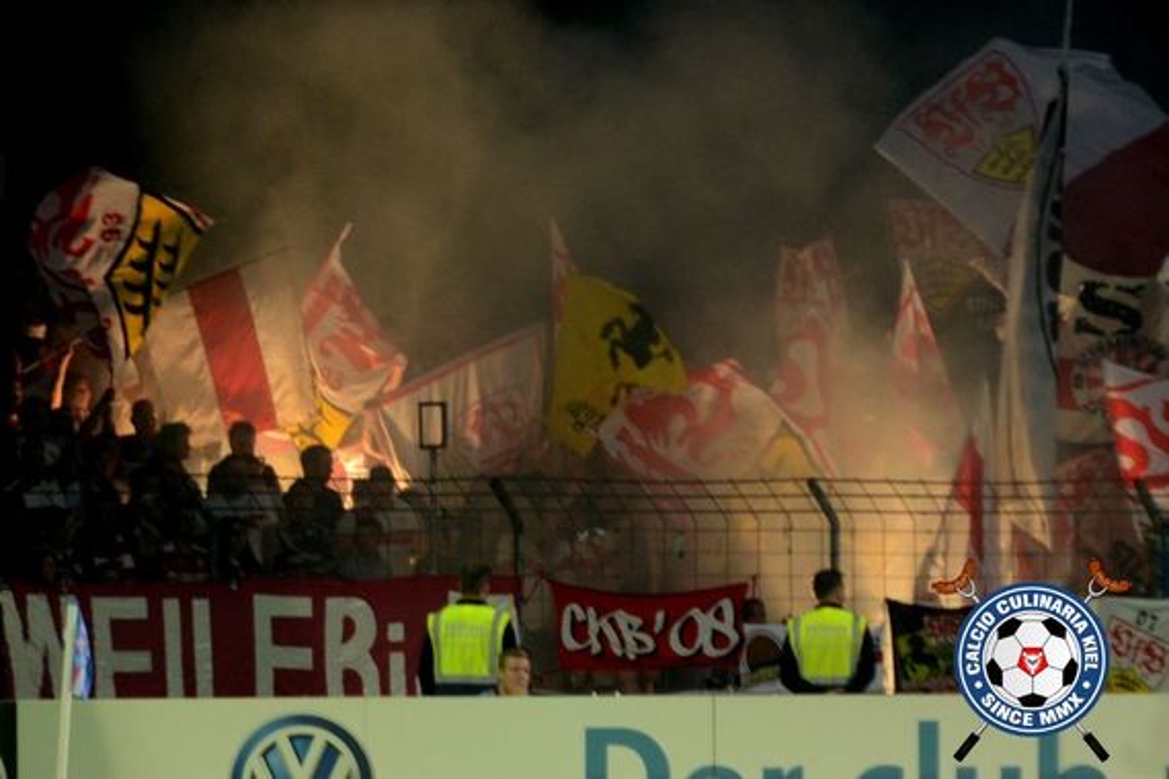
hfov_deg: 6.9
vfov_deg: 4.6
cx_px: 584
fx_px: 9741
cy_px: 390
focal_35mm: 300
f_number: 3.2
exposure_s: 1/320
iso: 800
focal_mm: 200
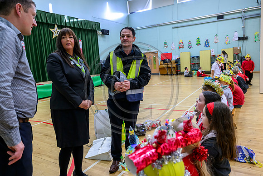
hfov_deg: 68.4
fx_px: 194
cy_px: 88
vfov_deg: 48.8
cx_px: 132
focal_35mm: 26
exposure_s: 1/160
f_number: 4
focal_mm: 26.5
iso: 3200
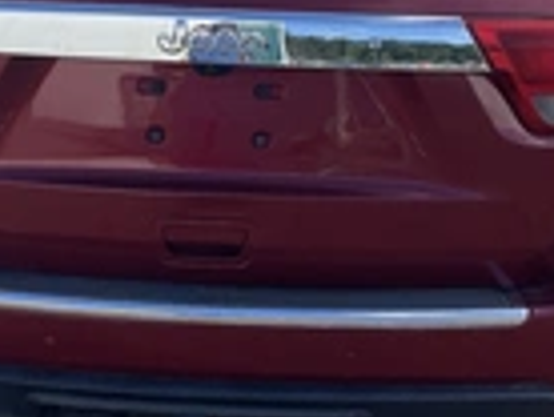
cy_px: 44
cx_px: 189
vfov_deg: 17.4
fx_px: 1347
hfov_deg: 23.2
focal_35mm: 84
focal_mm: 3
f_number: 1.8
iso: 25
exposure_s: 1/1168
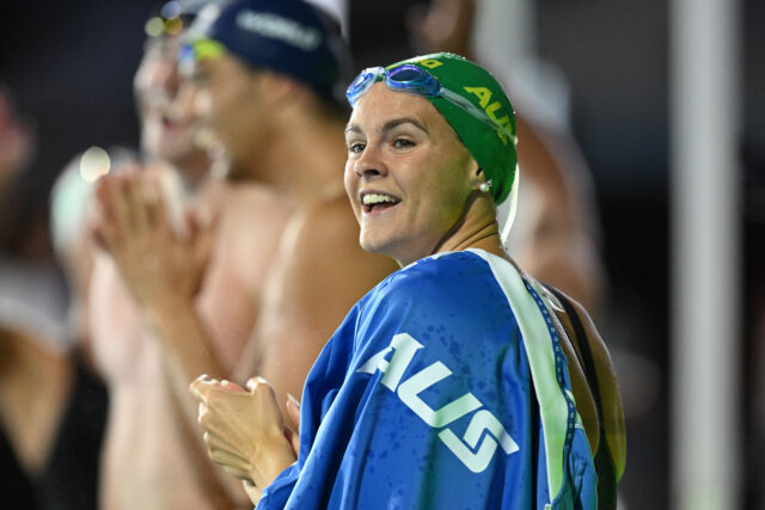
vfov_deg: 3.4
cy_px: 255
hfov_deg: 5.2
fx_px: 8501
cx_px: 382
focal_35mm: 400
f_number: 4
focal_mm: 400
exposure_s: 1/640
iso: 8000
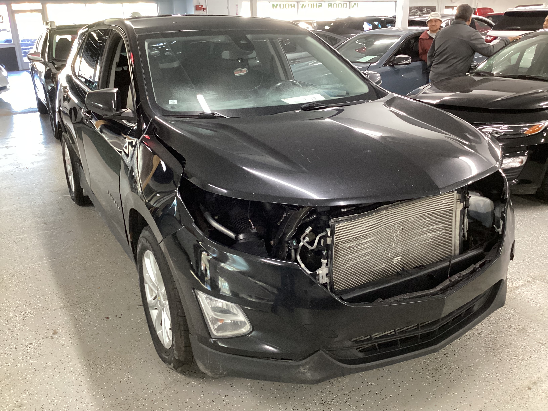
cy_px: 206
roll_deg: +1.2
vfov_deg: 45.4
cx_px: 274
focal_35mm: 31
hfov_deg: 58.4
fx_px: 491
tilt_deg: -22.0
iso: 320
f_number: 2.4
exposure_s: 1/33
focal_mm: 3.3
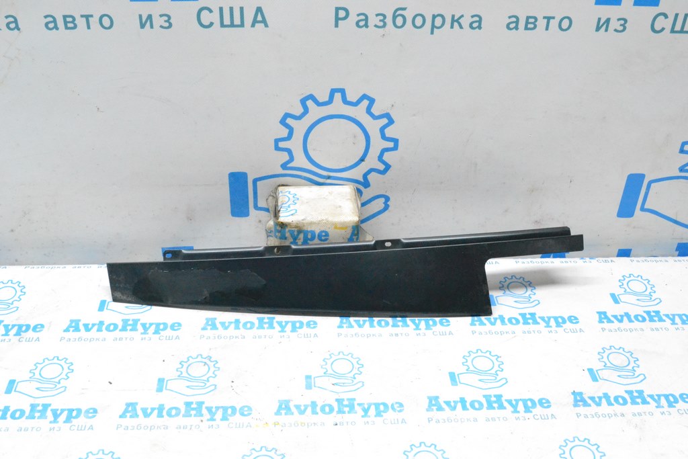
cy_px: 230
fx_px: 745
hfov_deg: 49.5
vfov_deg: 34.2
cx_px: 344
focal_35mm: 39
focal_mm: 26
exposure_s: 1/125
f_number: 10
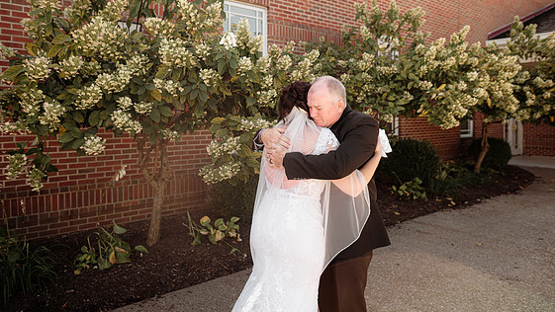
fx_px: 383
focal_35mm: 26
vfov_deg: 44.2
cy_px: 126
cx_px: 269
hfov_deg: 71.9
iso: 160
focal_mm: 24
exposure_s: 1/400
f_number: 2.8
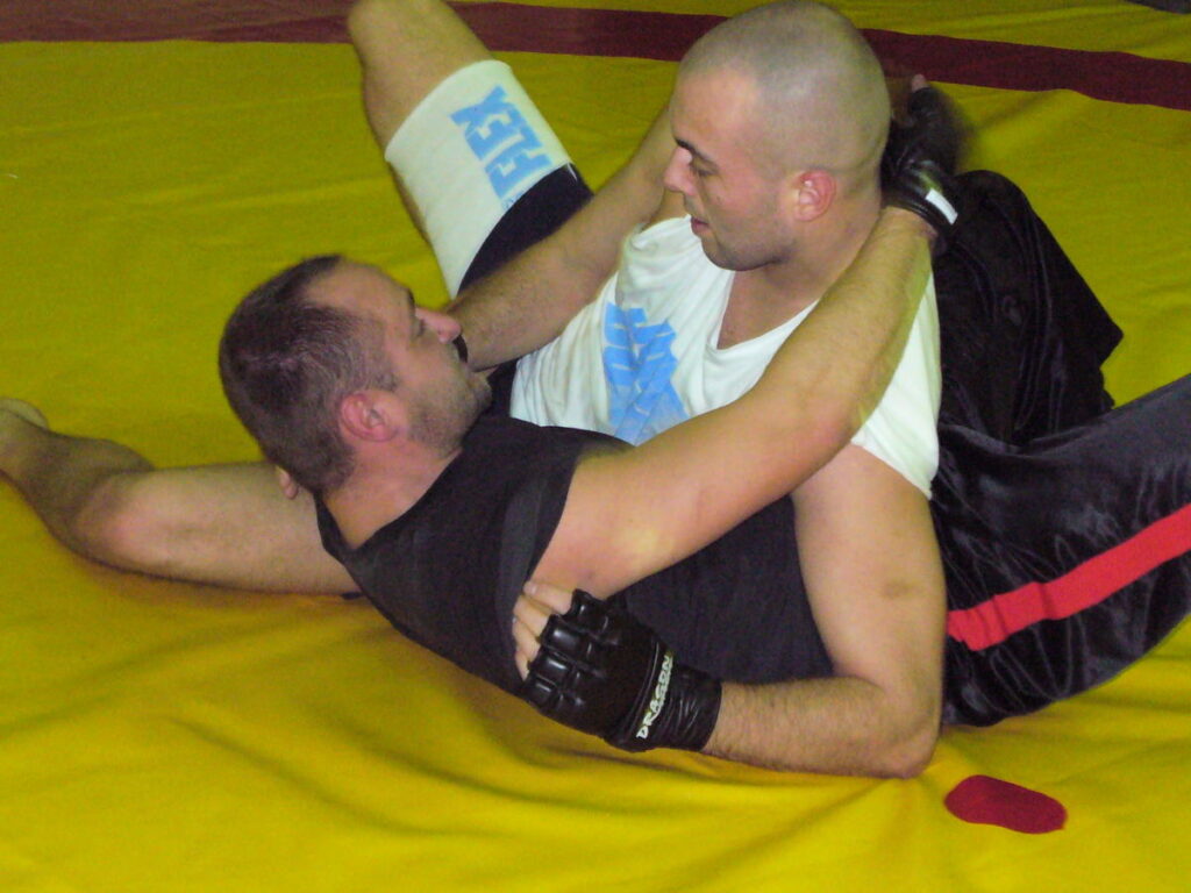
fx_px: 3234
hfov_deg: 20.9
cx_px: 596
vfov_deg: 15.7
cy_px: 446
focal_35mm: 94
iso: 400
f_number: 3.2
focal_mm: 11.4
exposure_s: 1/30
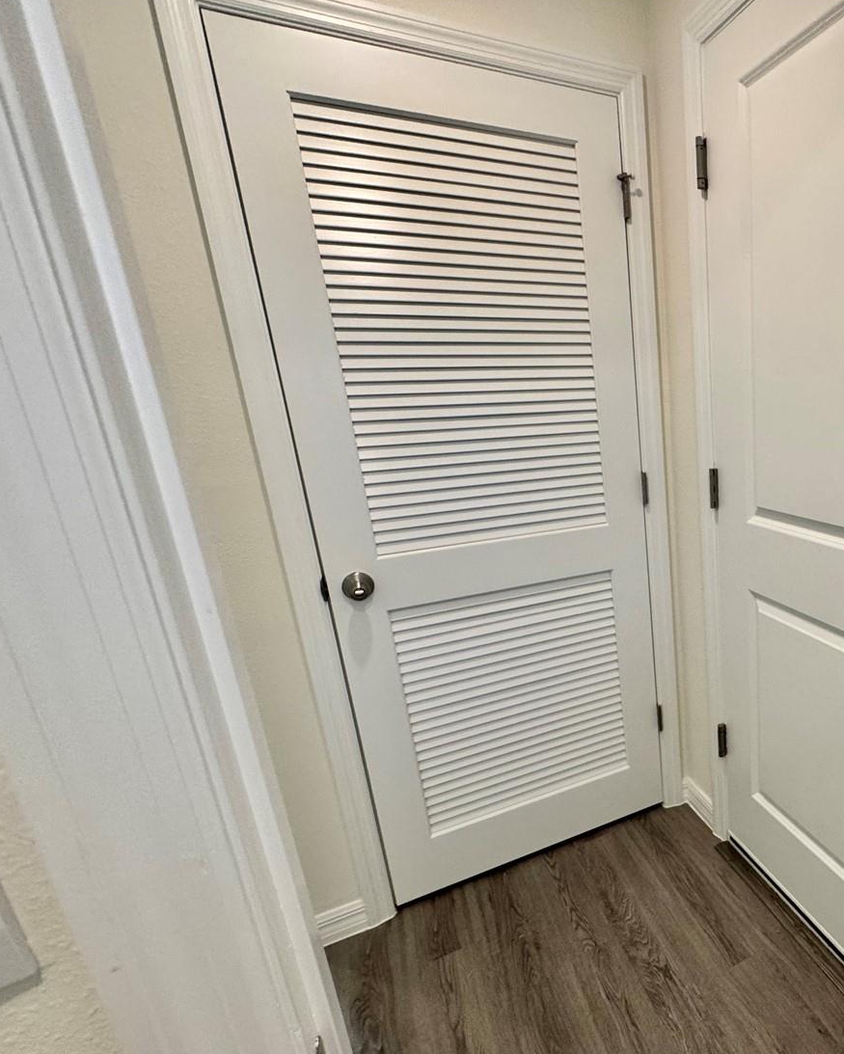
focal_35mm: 20
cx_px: 719
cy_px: 568
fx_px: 624
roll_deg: +0.0
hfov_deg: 60.4
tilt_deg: -16.2
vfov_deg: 80.2
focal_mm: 2.22
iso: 160
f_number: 2.2
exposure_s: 1/120
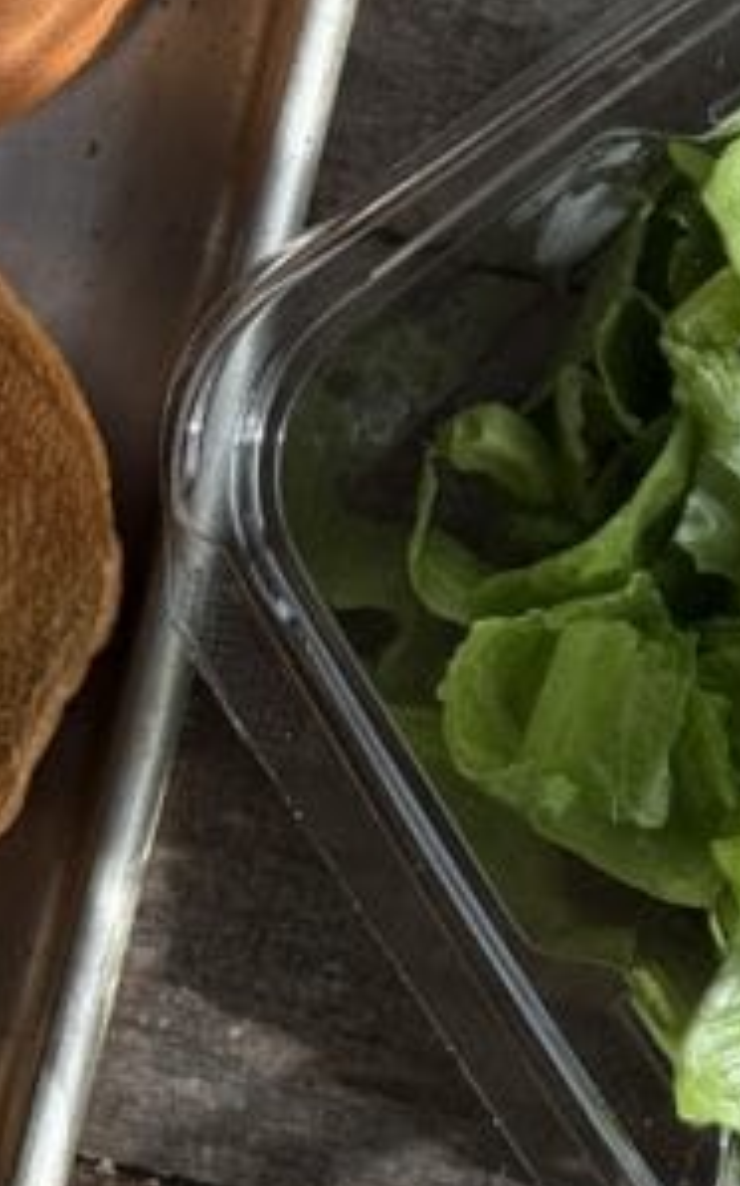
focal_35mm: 164
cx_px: 764
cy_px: -478
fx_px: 5297
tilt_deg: -85.4
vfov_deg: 12.3
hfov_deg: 7.9
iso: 64
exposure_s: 1/1395
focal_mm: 6.76
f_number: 1.78
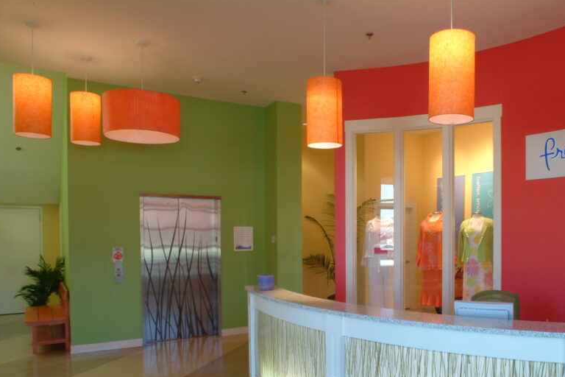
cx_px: 357
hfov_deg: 64.4
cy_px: 248
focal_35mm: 28
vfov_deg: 45.8
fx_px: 439
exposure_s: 2
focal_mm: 14
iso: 100
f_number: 22
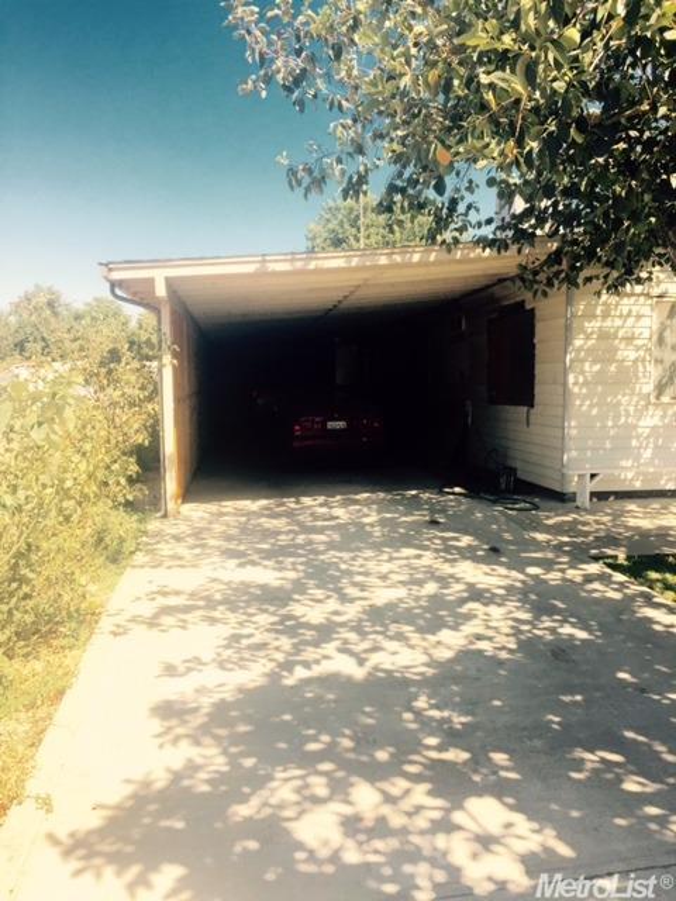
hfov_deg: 48.2
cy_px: 450
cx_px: 338
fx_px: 755
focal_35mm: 29
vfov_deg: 61.7
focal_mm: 4.15
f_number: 2.2
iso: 32
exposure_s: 1/964
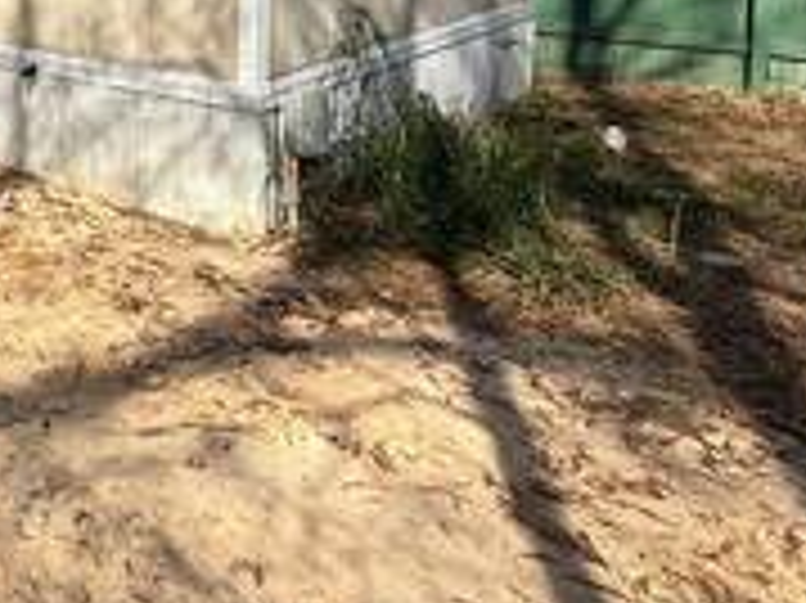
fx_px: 931
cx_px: -203
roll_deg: +3.0
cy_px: -58
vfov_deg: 31.8
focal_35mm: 40
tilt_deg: +2.6
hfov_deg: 35.0
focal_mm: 2.22
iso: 50
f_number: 2.2
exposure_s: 1/1105
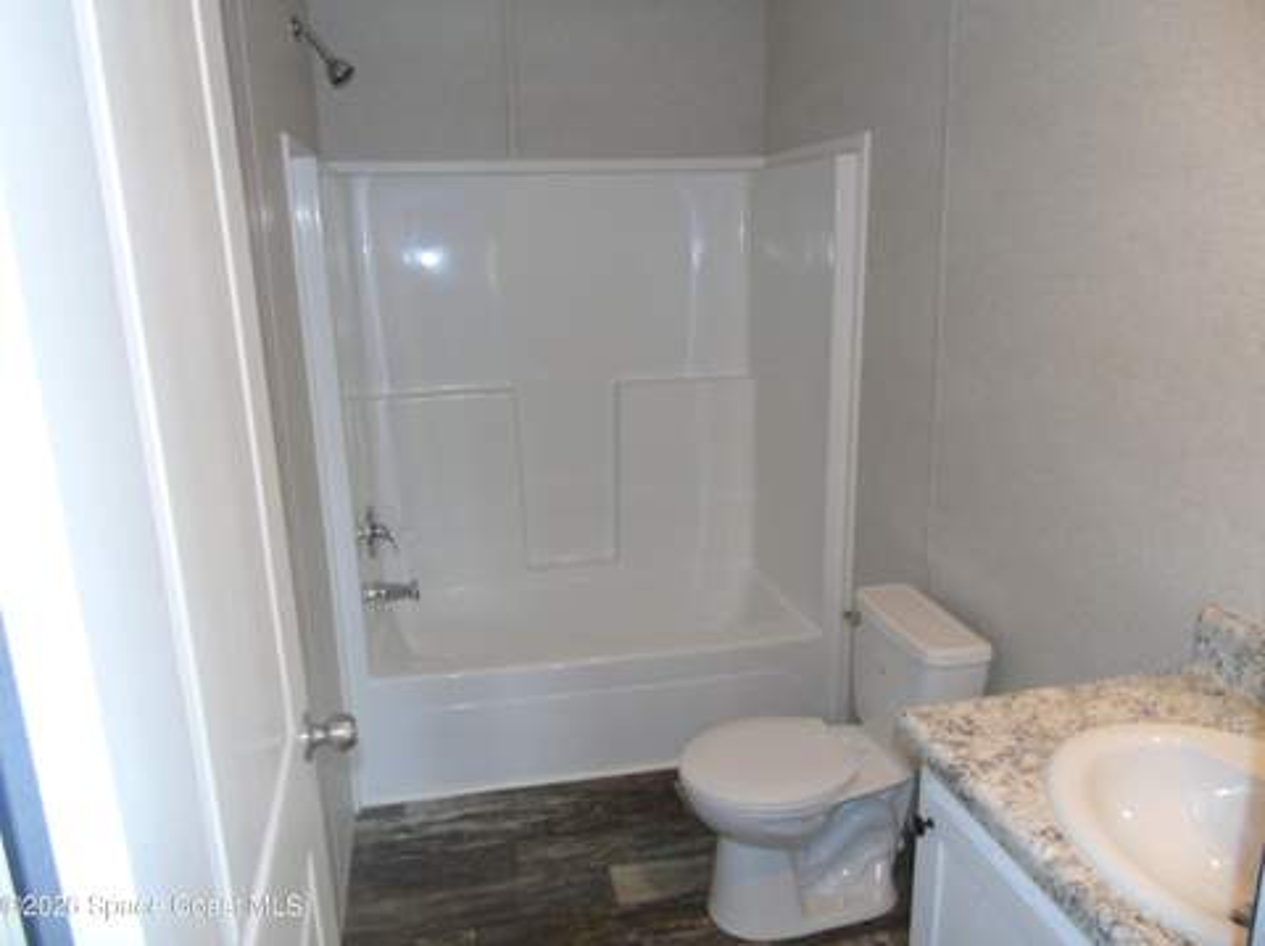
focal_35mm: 25
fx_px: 913
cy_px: 473
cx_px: 632
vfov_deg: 54.8
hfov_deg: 69.4
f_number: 3.4
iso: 200
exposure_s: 1/30
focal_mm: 4.4
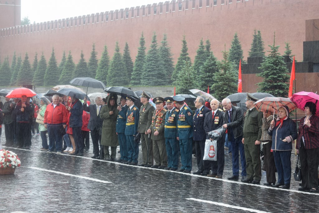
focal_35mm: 82
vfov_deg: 16.6
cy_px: 106
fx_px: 731
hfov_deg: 24.6
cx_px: 160
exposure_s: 1/125
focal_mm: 55
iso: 400
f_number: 5.6
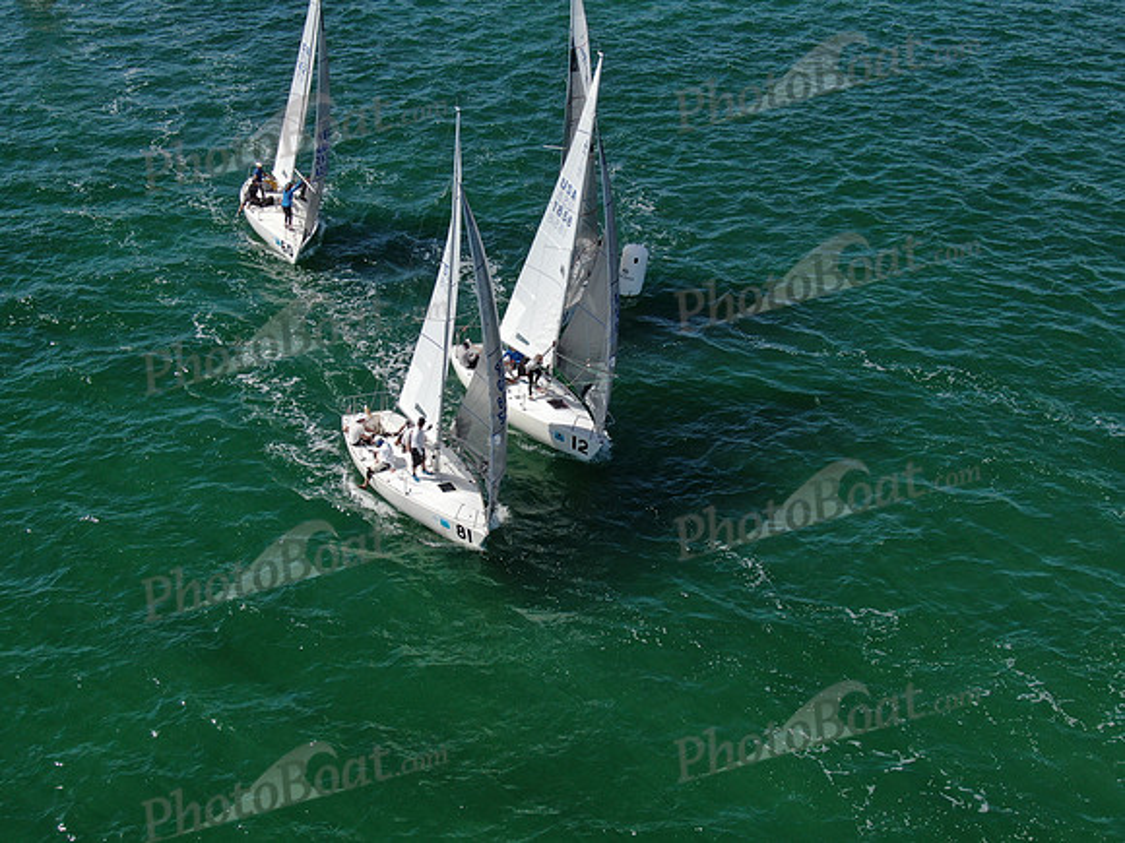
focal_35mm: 47
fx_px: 1527
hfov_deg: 40.4
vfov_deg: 30.9
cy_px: 422
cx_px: 562
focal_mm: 8.42
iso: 100
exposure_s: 1/1000
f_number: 3.8
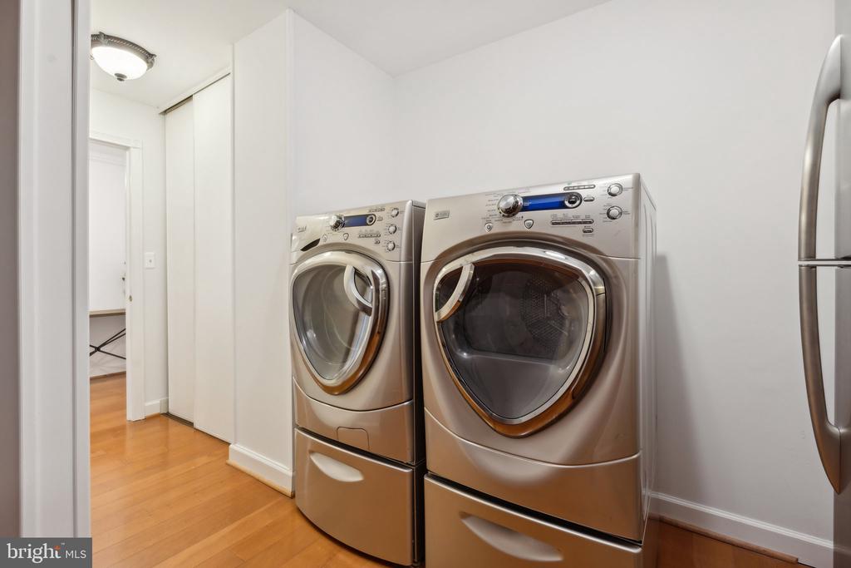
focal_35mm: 16
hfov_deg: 96.7
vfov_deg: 73.8
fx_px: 378
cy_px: 284
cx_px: 426
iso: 400
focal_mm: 16
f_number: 9
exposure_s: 1/3.33
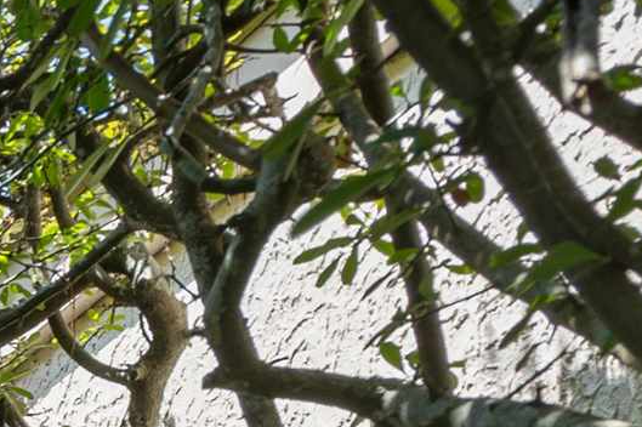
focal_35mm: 93
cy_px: 1145
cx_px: -902
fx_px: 1657
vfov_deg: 11.2
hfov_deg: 14.4
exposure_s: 1/60
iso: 320
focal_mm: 16
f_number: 8
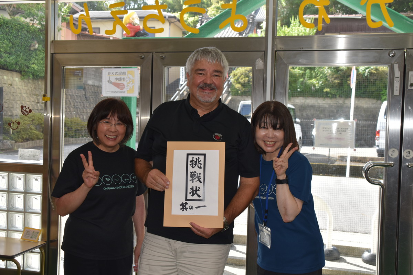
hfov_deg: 46.4
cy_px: 138
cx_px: 206
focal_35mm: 42
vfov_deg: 31.9
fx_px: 482
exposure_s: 1/200
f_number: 5
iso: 200
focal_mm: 28
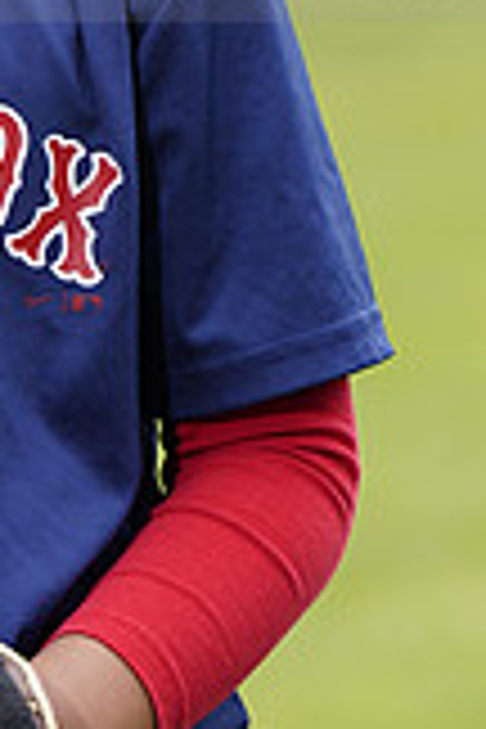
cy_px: -122
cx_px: -214
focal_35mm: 714
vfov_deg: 2.9
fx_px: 14457
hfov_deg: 1.9
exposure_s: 1/250
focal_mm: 200
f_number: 6.3
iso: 100
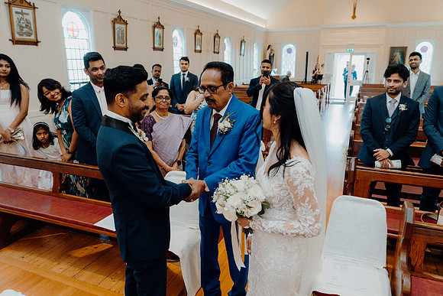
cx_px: 222
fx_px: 320
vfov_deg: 49.6
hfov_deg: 69.4
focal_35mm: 26
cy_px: 148
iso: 2500
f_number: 3.5
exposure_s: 1/250
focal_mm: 26
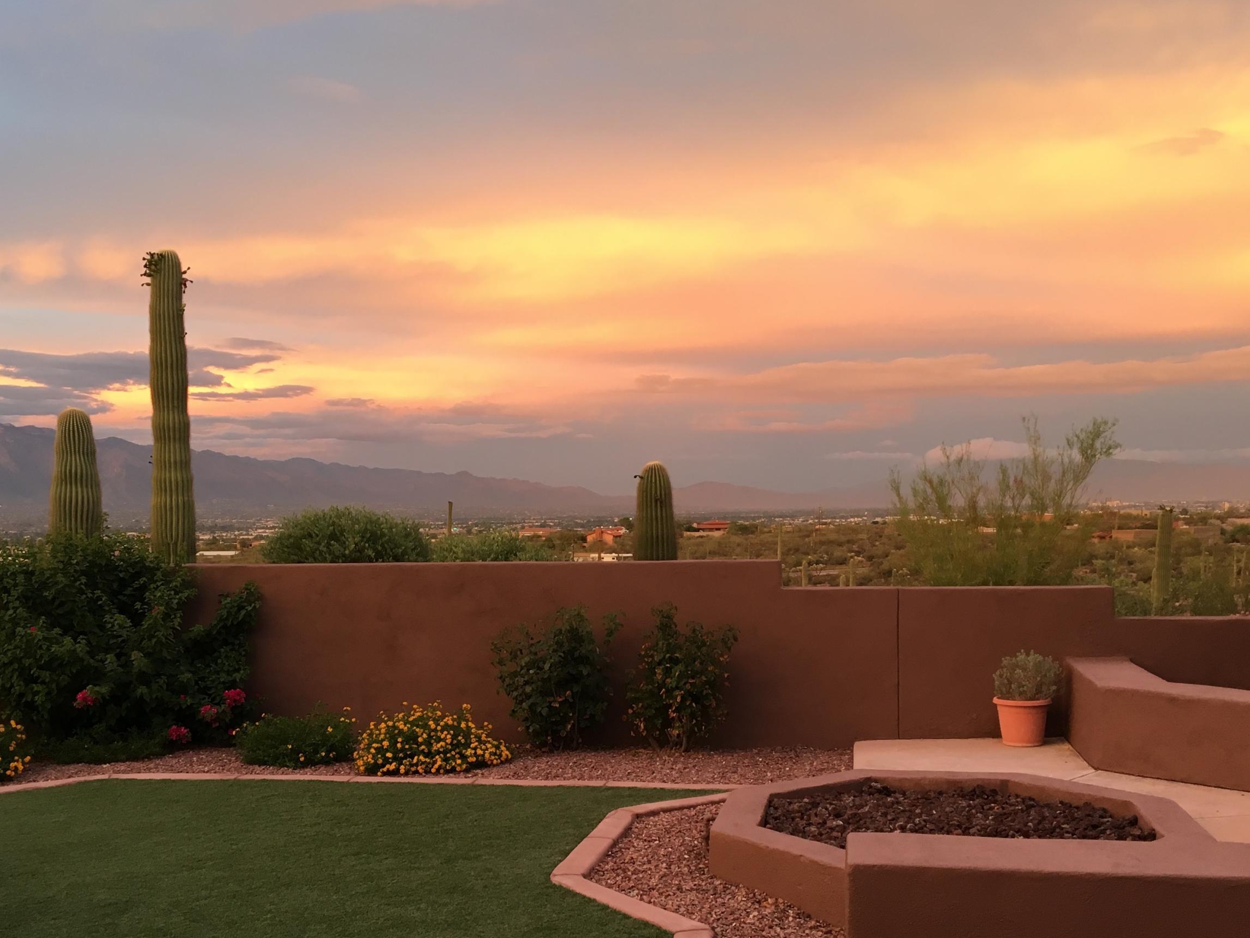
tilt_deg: -2.1
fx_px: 1372
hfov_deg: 49.0
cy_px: 595
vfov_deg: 37.5
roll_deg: +2.0
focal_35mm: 38
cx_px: 626
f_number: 2.2
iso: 64
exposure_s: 1/30
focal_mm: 4.15
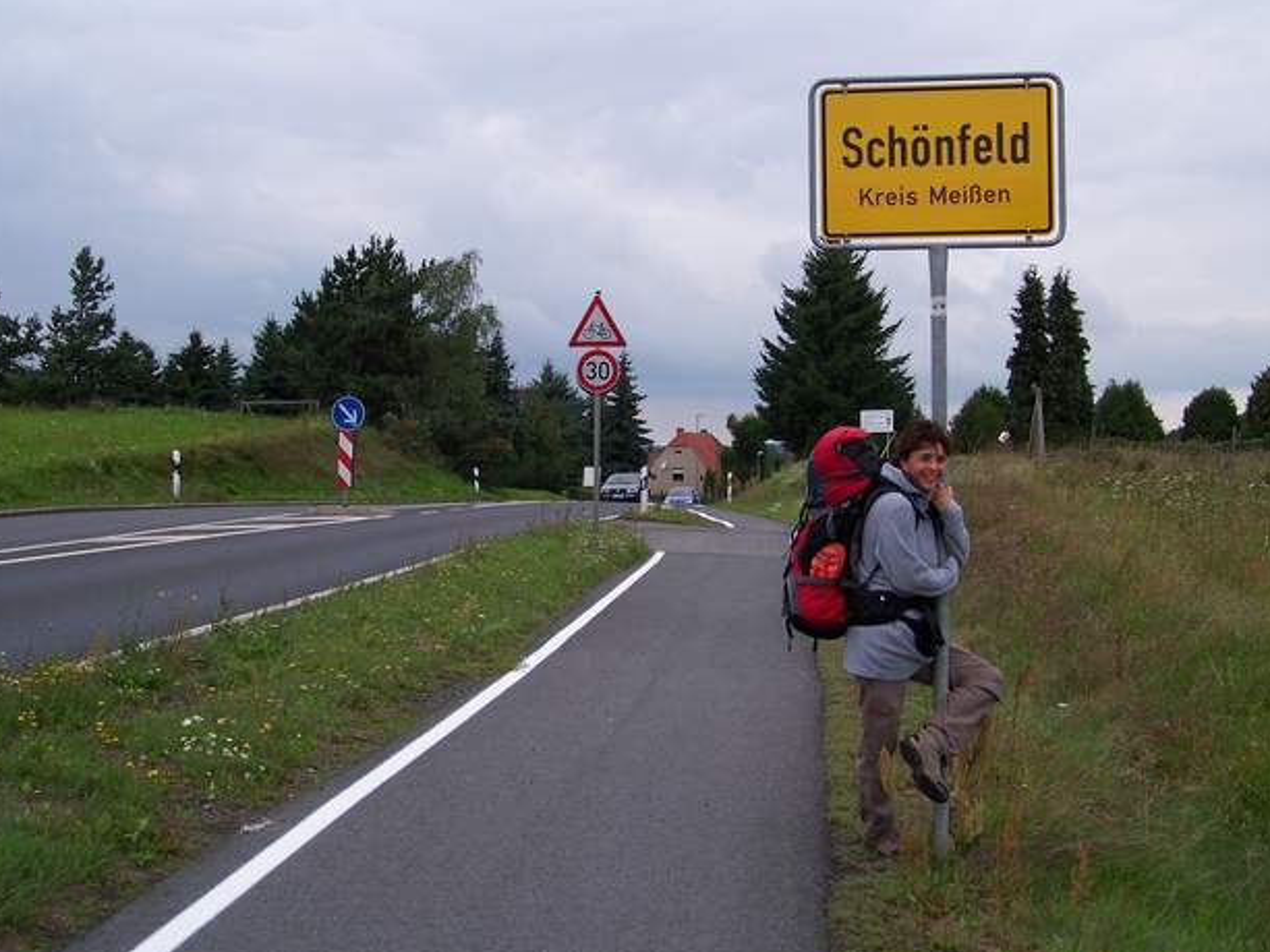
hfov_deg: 39.6
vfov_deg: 30.3
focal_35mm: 48
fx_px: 1761
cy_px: 486
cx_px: 615
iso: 64
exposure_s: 1/200
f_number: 3.2
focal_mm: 9.36
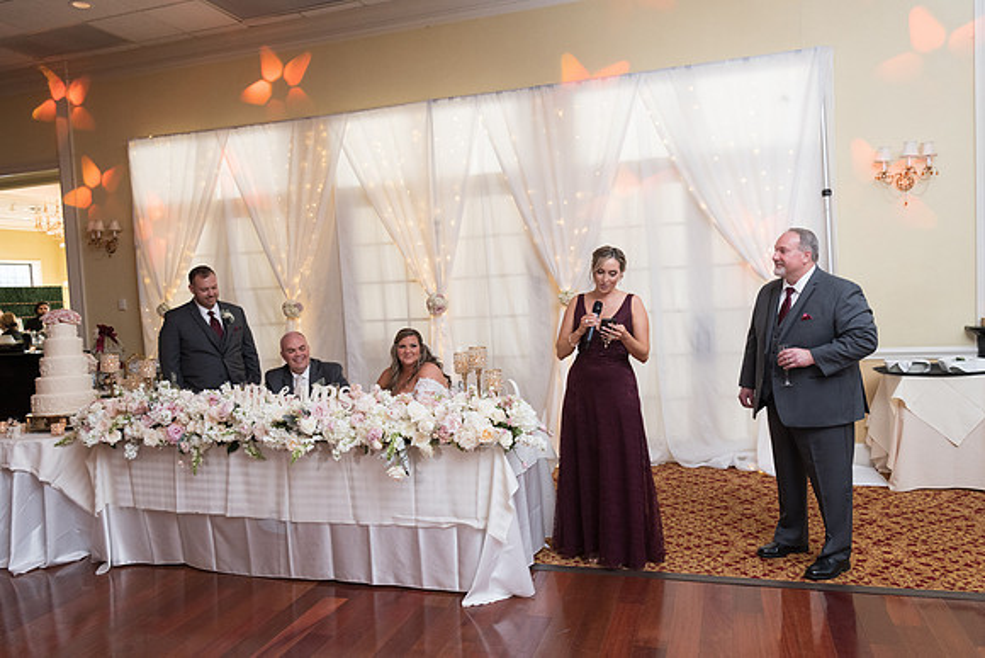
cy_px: 329
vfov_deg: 46.4
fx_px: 766
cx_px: 492
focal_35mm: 28
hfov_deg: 65.5
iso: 1400
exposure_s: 1/125
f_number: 5
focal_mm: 28
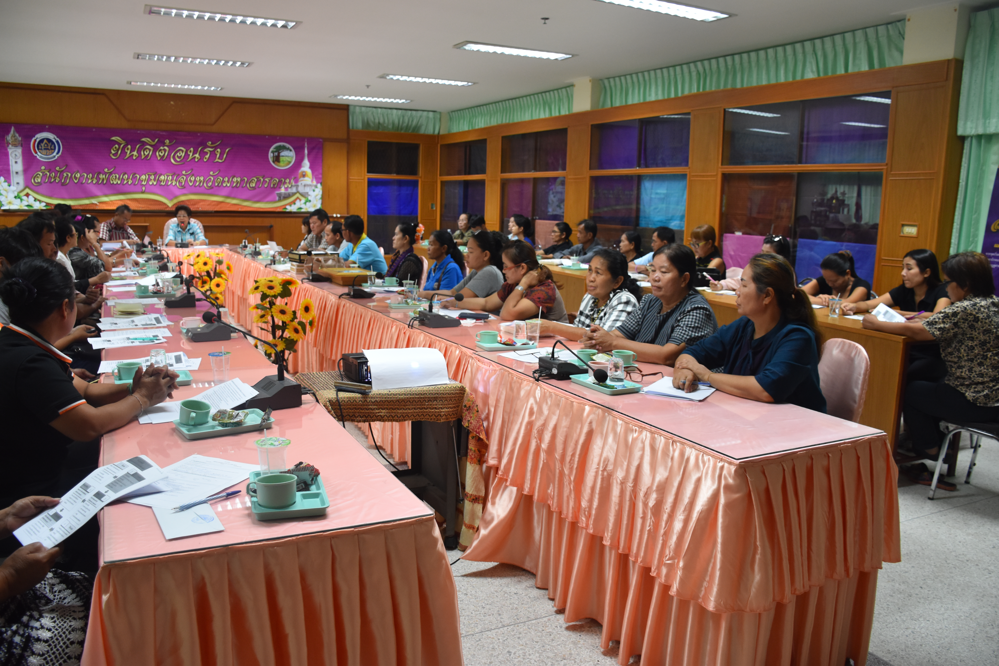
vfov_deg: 47.9
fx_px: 749
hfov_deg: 67.4
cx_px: 500
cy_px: 333
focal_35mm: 27
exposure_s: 1/60
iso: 800
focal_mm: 18
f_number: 4
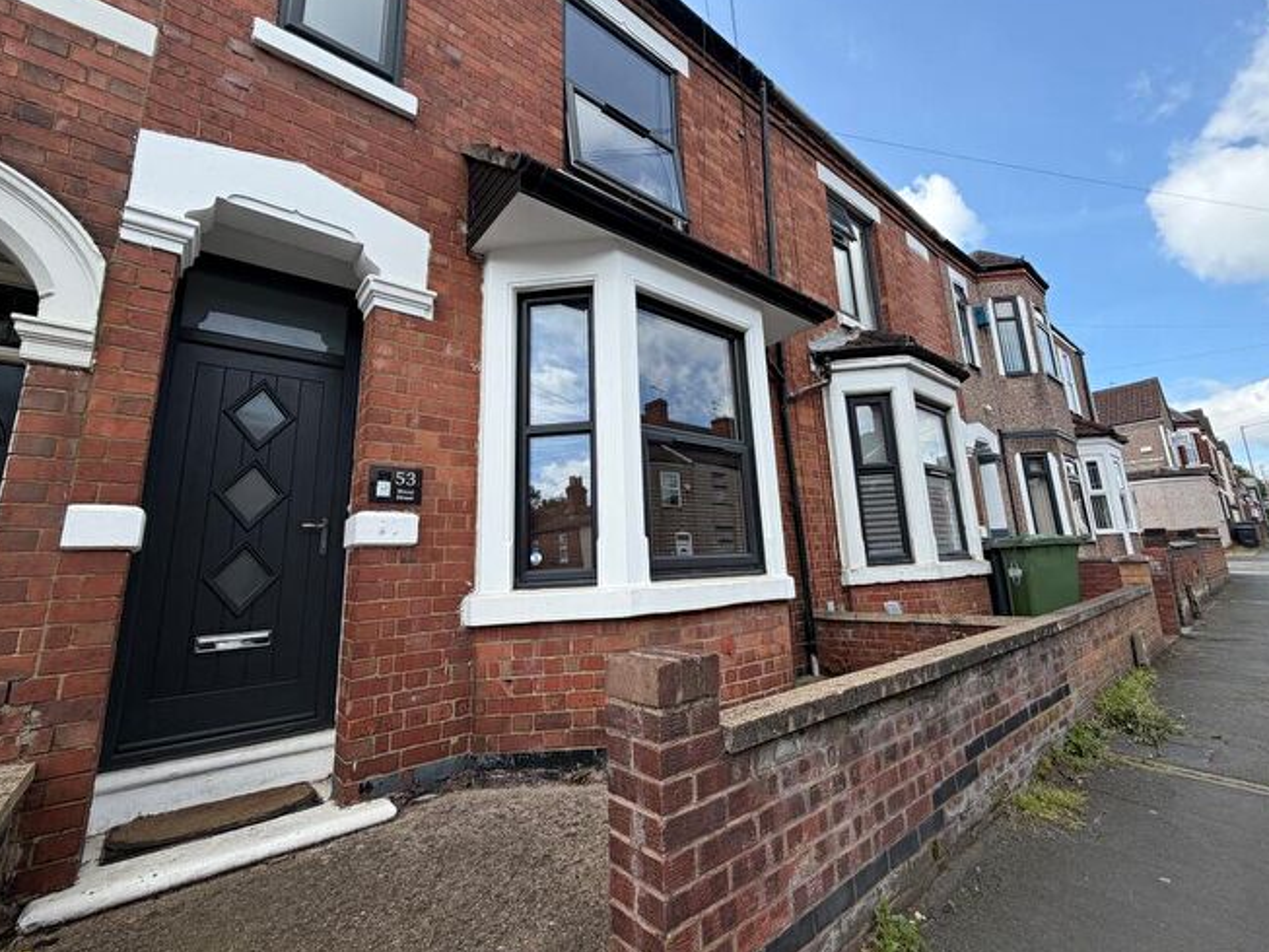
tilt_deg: +12.3
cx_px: 667
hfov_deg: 98.1
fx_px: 550
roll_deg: +2.7
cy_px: 452
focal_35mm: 15
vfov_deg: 81.7
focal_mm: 2.22
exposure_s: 1/574
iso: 40
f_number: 2.2
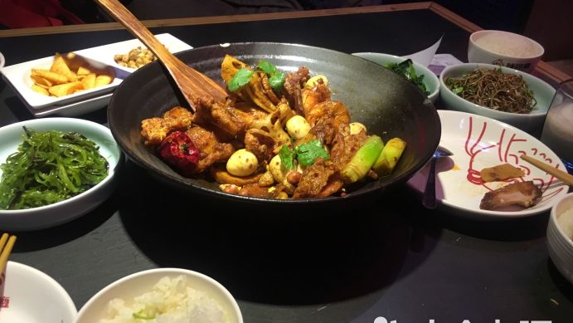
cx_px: 284
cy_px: 162
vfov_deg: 36.7
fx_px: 486
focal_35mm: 32
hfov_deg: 61.0
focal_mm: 4.15
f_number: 2.2
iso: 200
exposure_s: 1/33
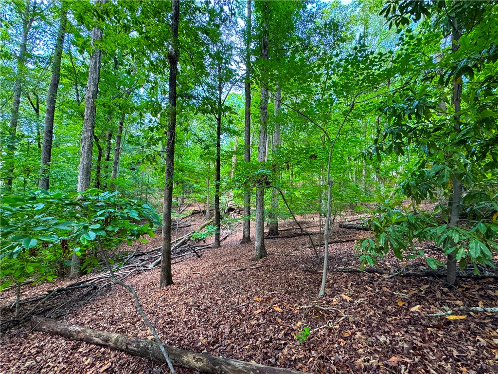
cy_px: 187
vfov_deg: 85.7
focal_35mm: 14
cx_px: 249
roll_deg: -1.4
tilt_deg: +0.4
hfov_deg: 102.1
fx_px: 201
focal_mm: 2.22
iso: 200
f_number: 2.2
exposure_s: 1/99
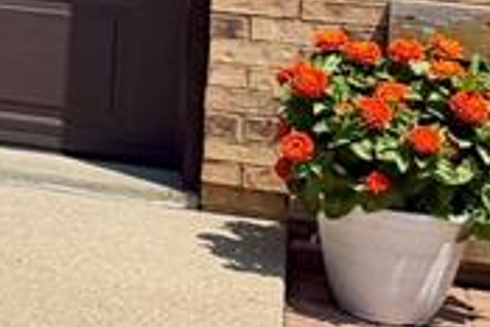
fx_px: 1989
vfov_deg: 9.1
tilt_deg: -3.8
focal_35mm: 146
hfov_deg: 11.1
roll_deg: -0.6
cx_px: -795
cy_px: -204
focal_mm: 6.76
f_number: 1.78
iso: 80
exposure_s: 1/6173
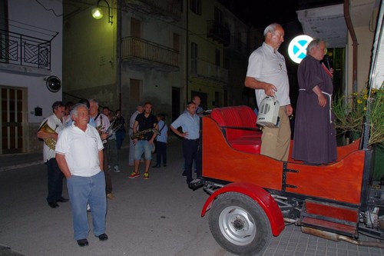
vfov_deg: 47.9
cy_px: 128
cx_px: 192
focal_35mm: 27
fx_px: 288
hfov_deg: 67.4
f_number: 6.3
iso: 1600
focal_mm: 18
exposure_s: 1/60
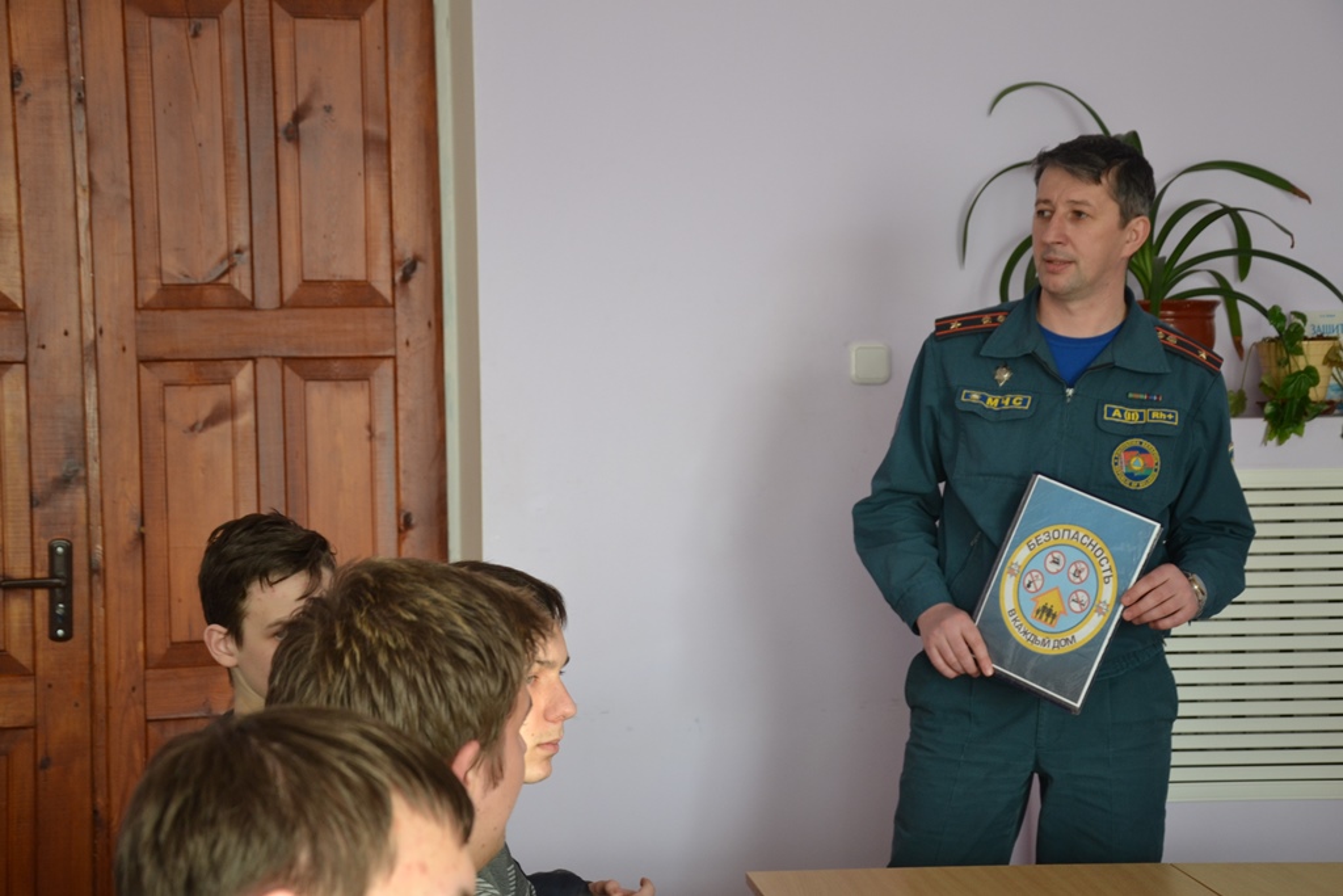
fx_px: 2518
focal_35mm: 68
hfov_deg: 29.9
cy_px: 448
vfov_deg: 20.2
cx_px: 672
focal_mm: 45
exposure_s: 1/60
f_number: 4.8
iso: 560
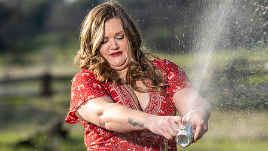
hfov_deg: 8.0
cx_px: 151
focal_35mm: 271
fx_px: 1926
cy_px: 100
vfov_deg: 4.5
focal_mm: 200
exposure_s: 1/250
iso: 50
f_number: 4.5
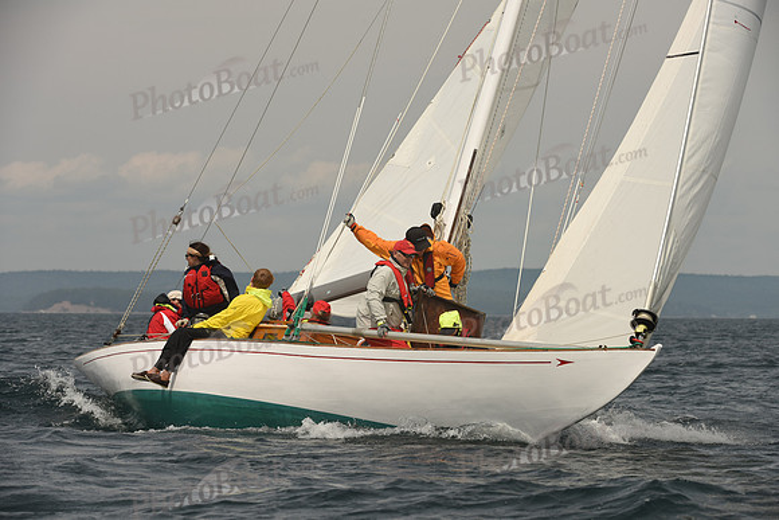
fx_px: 4329
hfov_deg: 10.3
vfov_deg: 6.9
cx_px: 390
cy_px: 260
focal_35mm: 200
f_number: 7.1
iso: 250
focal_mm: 200
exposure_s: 1/1000
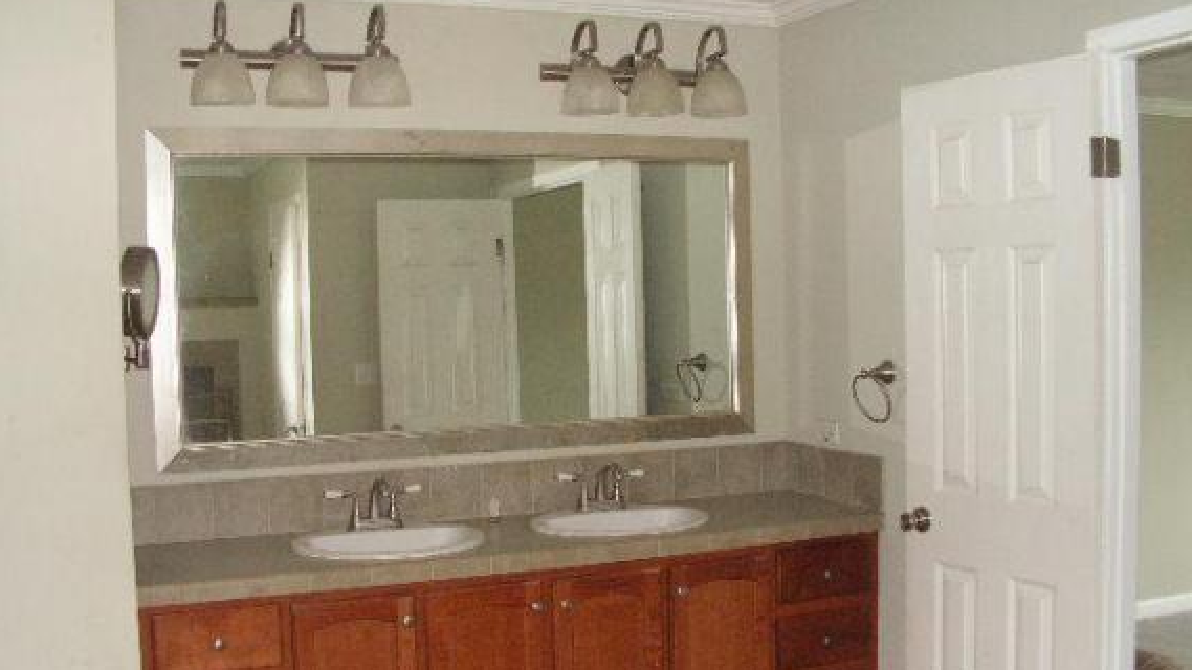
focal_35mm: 40
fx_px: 1264
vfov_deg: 29.7
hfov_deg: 50.5
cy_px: 368
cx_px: 595
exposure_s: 1/40
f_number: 3.2
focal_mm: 6
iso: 160
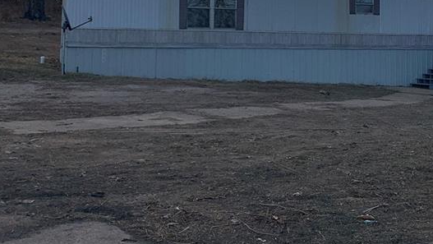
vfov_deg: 21.4
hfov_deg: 36.5
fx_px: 632
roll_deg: +1.2
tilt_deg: +3.6
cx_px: 351
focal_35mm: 55
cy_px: 23
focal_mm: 4.25
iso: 25
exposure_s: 1/3401
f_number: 1.8
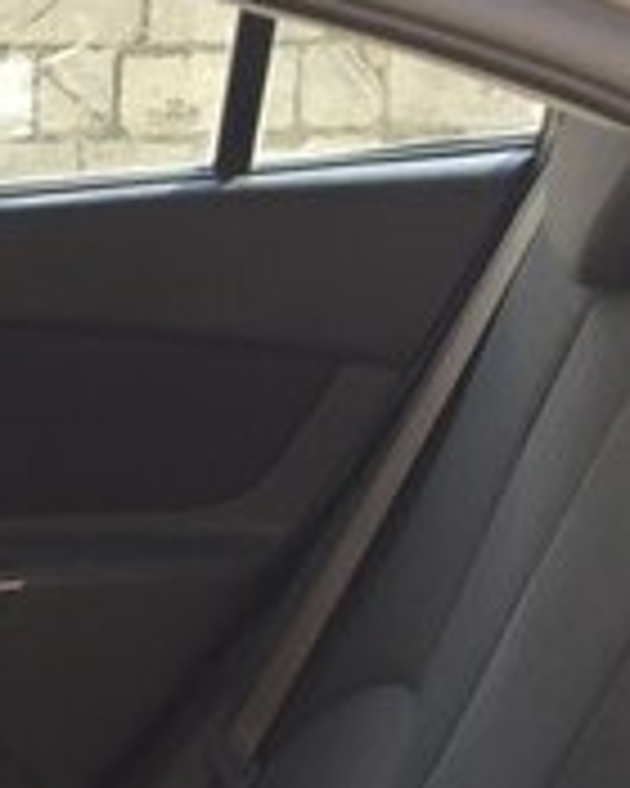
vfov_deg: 17.1
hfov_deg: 13.0
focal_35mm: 107
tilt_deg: -25.1
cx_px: -504
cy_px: 961
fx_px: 2494
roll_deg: +4.3
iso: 32
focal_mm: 4.15
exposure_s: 1/107
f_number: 2.2
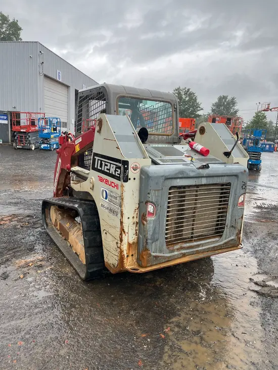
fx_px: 278
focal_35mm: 26
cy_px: 185
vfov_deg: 67.3
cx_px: 139
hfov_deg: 53.1
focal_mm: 5.1
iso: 50
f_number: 1.6
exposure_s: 1/506
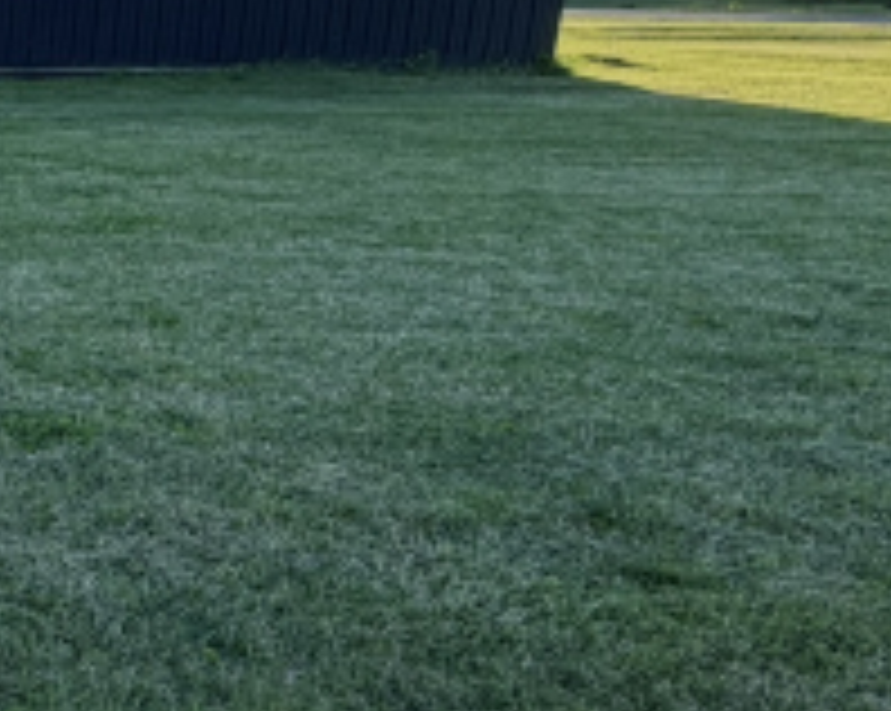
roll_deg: -0.3
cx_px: -583
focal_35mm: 46
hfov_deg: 24.9
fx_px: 1212
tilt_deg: -9.7
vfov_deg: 32.3
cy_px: 216
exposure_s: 1/631
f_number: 2.2
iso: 40
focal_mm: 2.22
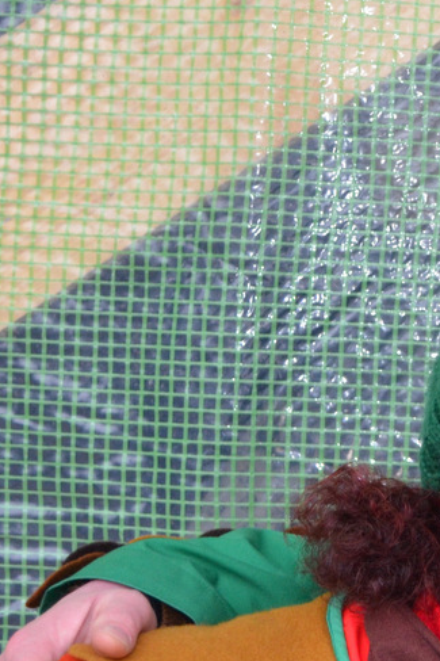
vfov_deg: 21.0
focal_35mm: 96
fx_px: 1761
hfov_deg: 13.1
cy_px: 522
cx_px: 738
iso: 900
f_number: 4.2
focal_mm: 26
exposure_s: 1/60
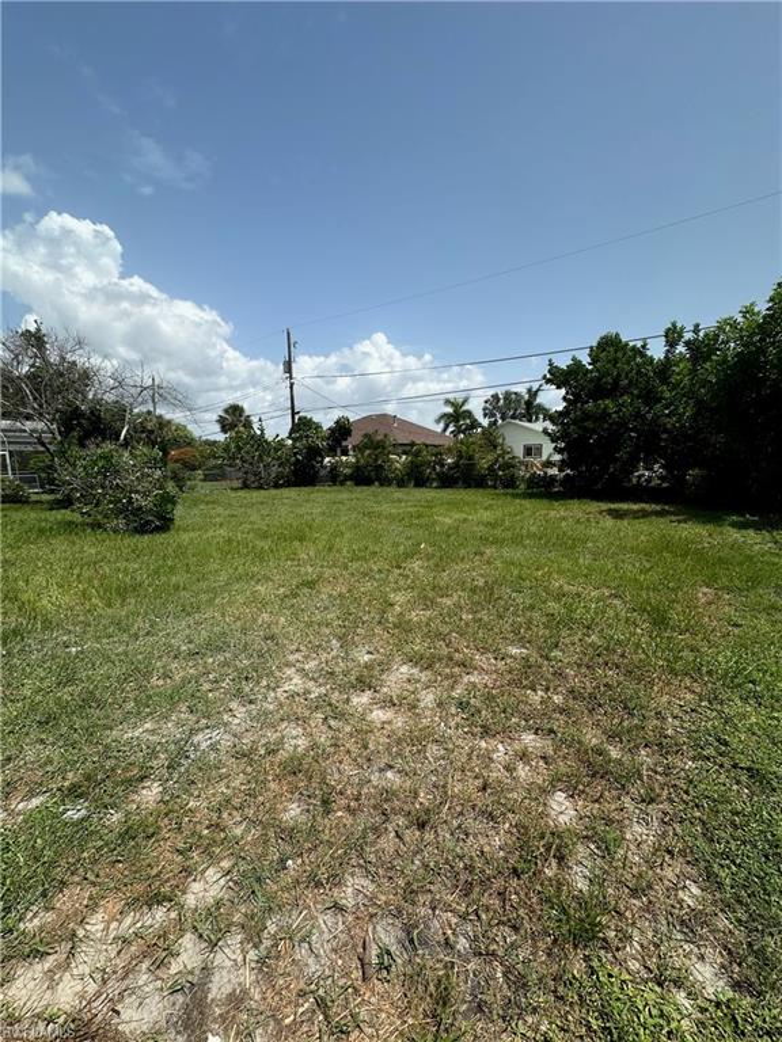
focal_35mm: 14
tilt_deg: -7.1
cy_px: 521
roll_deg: +0.1
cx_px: 391
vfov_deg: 102.1
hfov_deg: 85.7
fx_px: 422
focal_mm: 2.22
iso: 50
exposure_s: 1/2451
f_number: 2.2
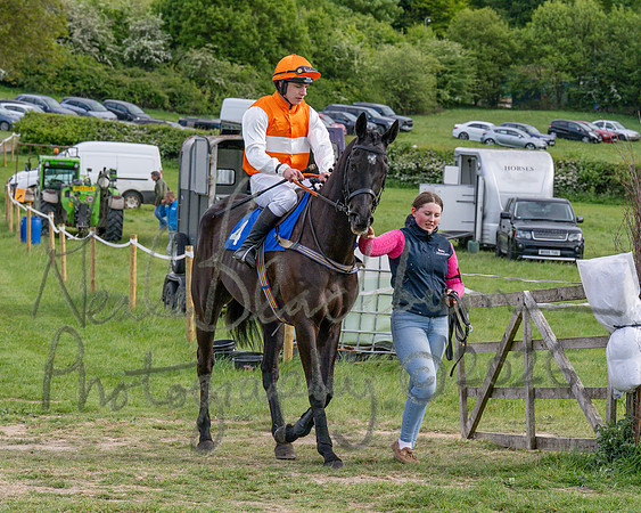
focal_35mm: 156
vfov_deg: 9.9
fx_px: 2953
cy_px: 252
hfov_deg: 12.4
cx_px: 314
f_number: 5.6
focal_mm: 82
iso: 400
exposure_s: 1/1250
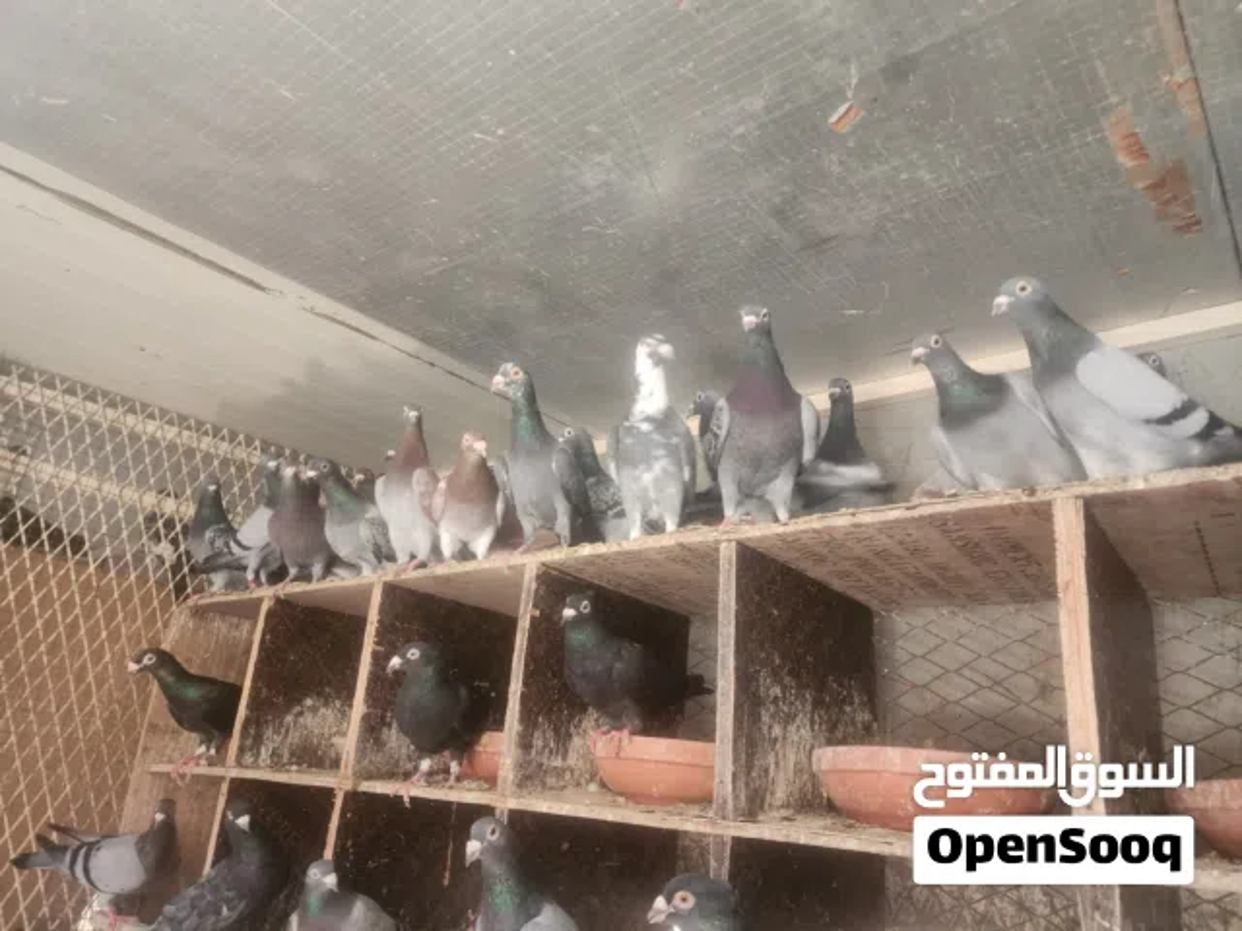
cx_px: 621
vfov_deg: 58.9
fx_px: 825
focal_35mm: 23
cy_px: 466
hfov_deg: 73.9
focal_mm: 6.4
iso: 500
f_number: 1.8
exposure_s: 1/30
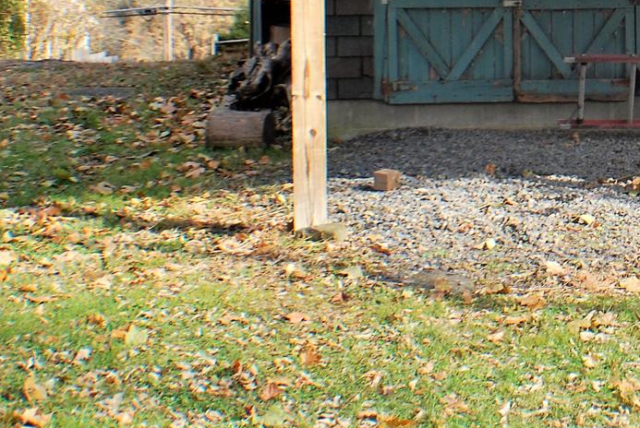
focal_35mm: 128
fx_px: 2287
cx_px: 672
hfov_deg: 15.6
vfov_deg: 10.5
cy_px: -96
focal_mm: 29
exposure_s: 1/160
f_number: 6.3
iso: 100
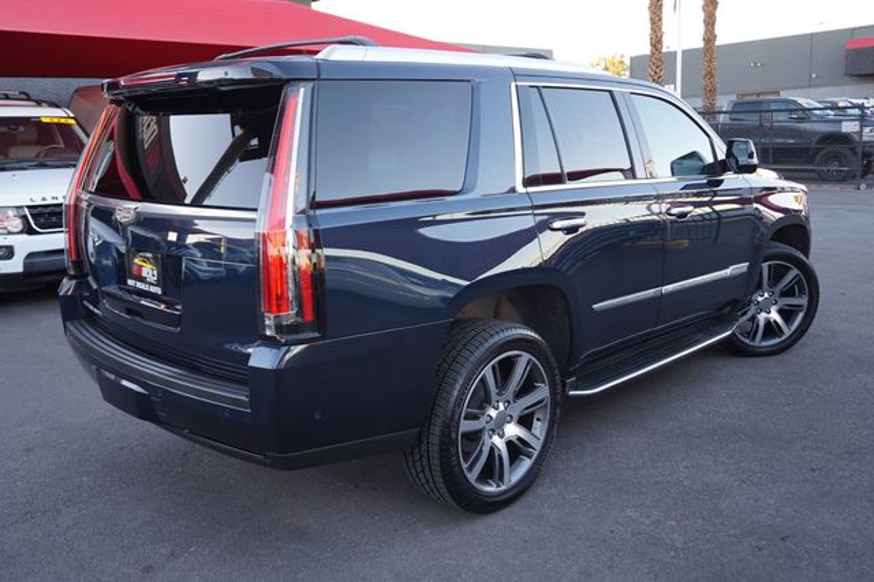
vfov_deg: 41.7
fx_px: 764
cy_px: 291
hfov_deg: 59.5
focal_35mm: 32
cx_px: 437
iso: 250
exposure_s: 1/60
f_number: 4
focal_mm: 21
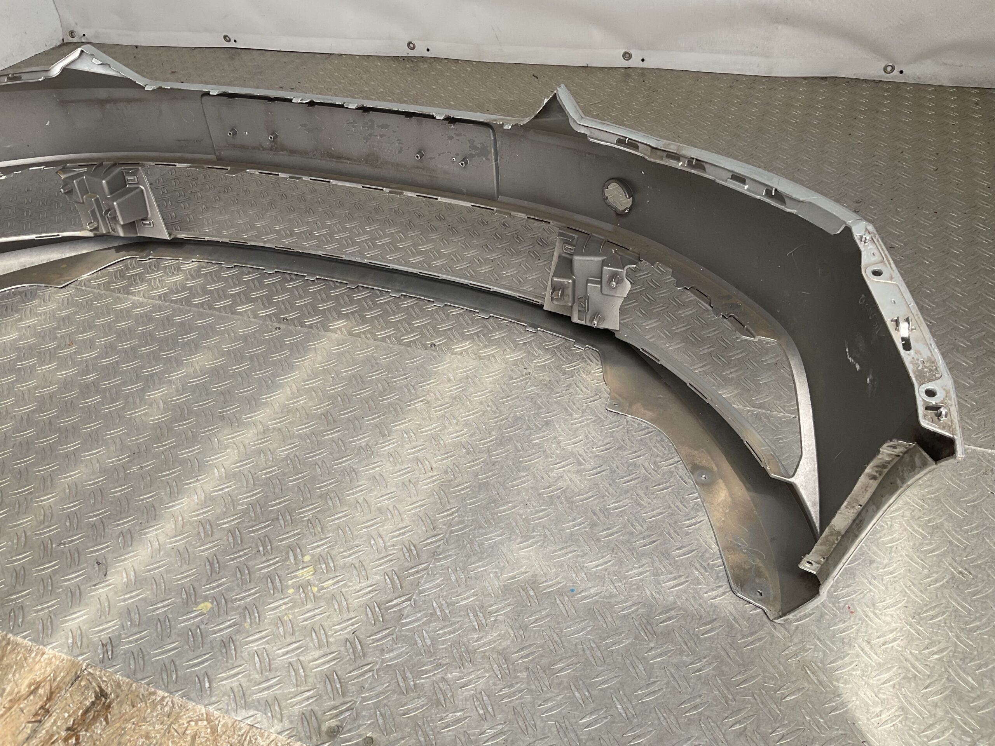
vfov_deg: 48.2
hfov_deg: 61.7
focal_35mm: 29
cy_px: 373
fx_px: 834
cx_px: 498
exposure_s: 1/620
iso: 16
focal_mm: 3
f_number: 1.8
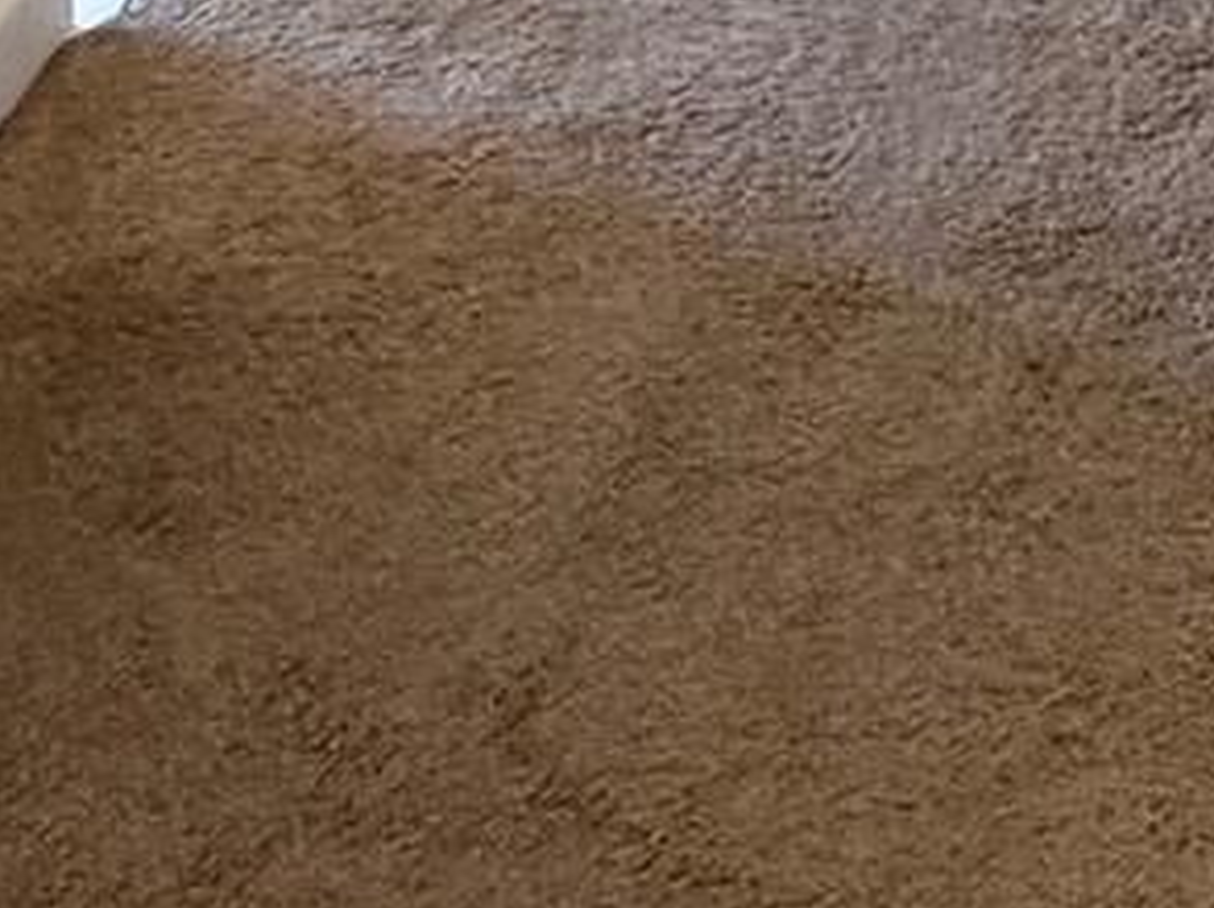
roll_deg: +2.1
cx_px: 1906
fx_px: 3433
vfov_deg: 10.5
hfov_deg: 17.6
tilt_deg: -6.5
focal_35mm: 98
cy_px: -1833
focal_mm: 2.22
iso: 320
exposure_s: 1/60
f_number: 2.2
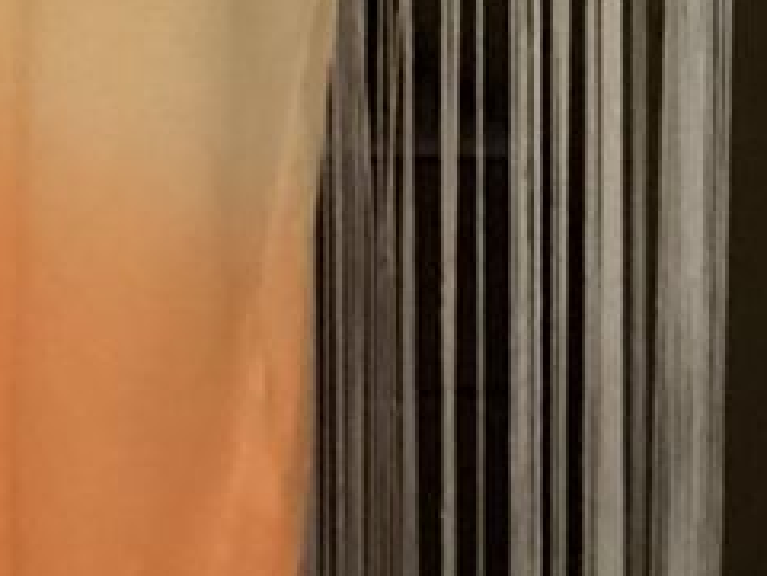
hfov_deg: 14.2
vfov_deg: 11.0
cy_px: -304
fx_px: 2858
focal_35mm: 129
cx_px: -431
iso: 800
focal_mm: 3.3
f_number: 2.4
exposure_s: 1/20
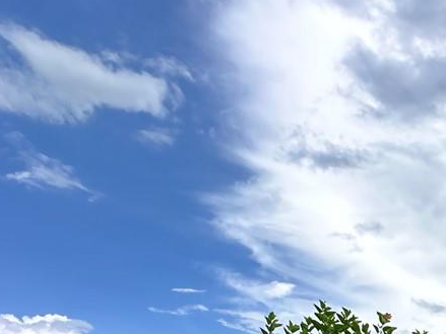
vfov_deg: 23.1
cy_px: 498
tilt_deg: +4.3
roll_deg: +0.6
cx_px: 609
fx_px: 657
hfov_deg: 28.9
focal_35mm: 51
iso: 40
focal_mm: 2.22
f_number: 2.2
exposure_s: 1/796
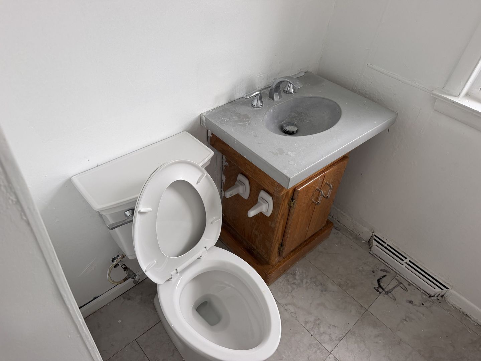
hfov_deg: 71.6
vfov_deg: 56.8
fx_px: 333
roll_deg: -5.4
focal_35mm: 24
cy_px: 180
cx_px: 240
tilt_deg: -42.8
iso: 200
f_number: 1.78
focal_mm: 6.76
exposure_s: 1/106
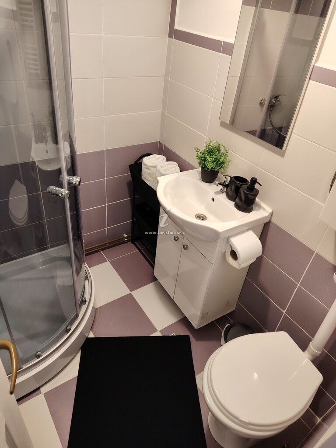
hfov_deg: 56.8
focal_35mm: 24
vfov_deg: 71.6
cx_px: 168
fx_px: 311
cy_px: 224
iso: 503
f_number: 1.75
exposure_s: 1/25
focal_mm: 5.25
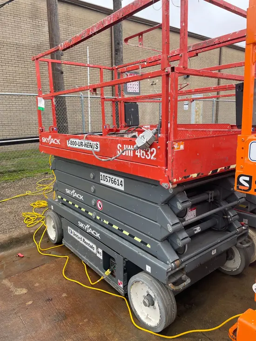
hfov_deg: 53.1
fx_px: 256
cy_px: 170
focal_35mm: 26
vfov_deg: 67.3
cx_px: 128
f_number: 1.6
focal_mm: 4.2
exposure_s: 1/336
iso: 32
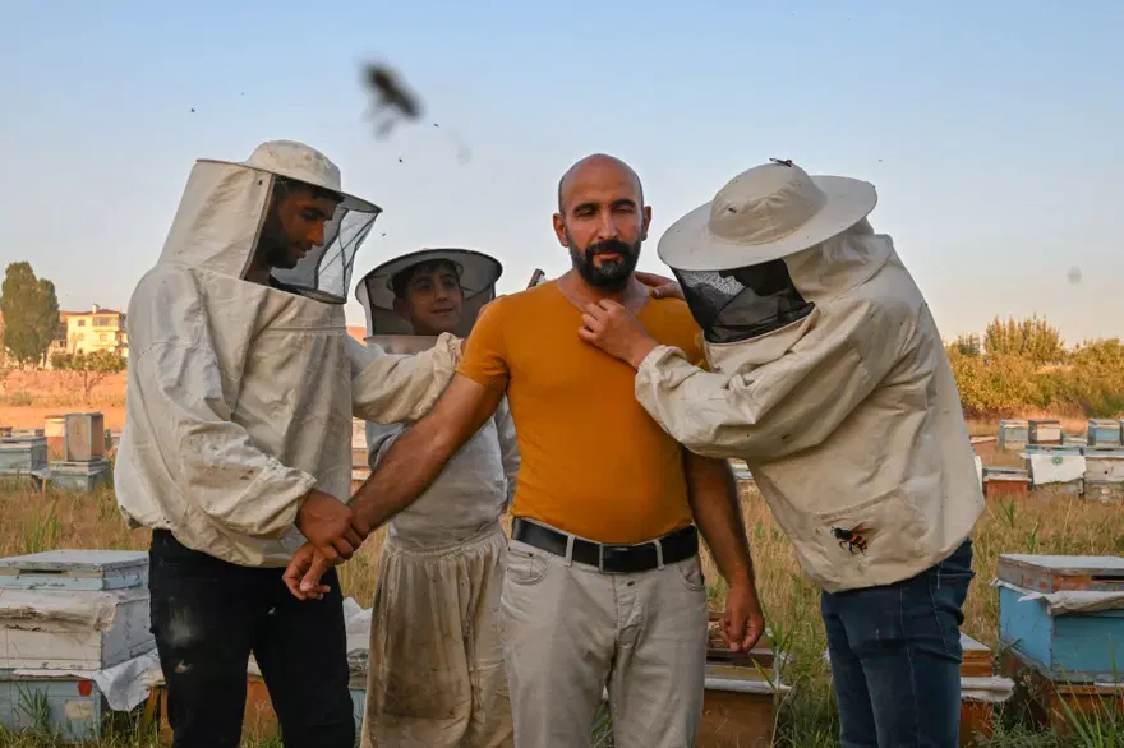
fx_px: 1124
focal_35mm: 36
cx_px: 562
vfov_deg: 36.8
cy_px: 374
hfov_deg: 53.1
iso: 1600
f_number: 9
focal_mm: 24
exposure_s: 1/500
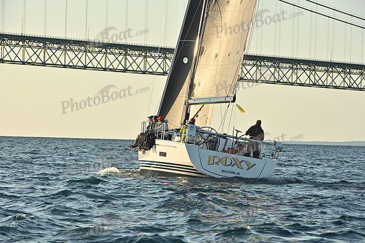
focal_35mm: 200
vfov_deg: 6.9
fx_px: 2028
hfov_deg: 10.3
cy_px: 122
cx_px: 182
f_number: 13
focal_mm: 200
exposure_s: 1/1000
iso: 800
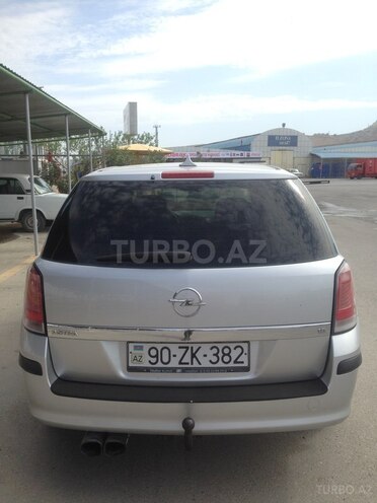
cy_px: 252
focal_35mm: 33
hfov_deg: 42.9
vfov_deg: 55.4
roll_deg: +0.8
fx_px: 479
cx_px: 188
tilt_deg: -10.2
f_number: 2.4
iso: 50
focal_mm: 4.12
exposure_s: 1/1178
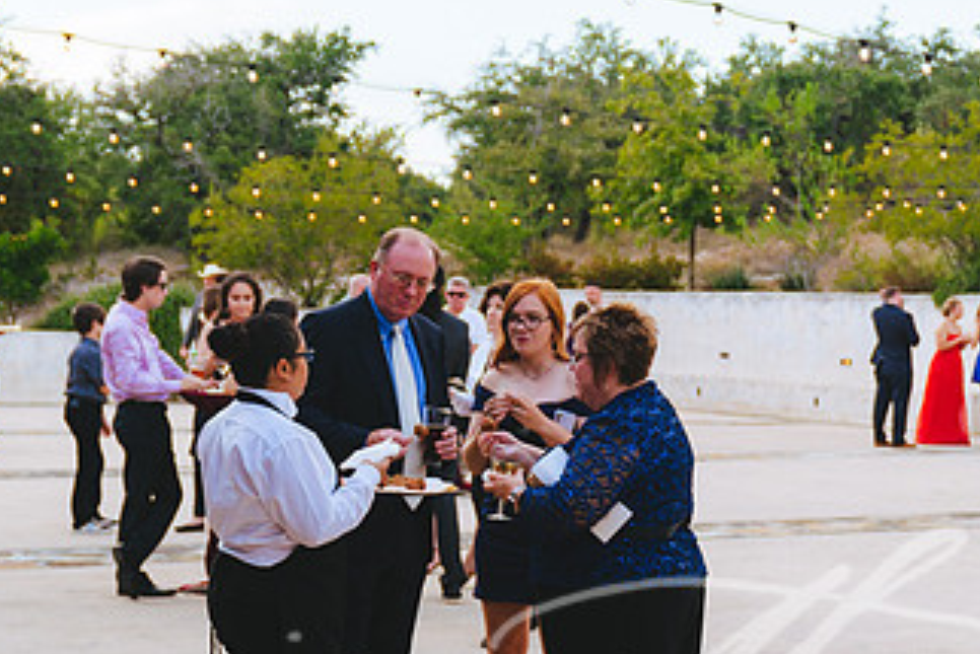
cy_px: 354
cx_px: 791
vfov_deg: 16.9
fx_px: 2206
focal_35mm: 81
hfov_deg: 24.6
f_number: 2.8
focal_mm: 30
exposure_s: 1/400
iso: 200
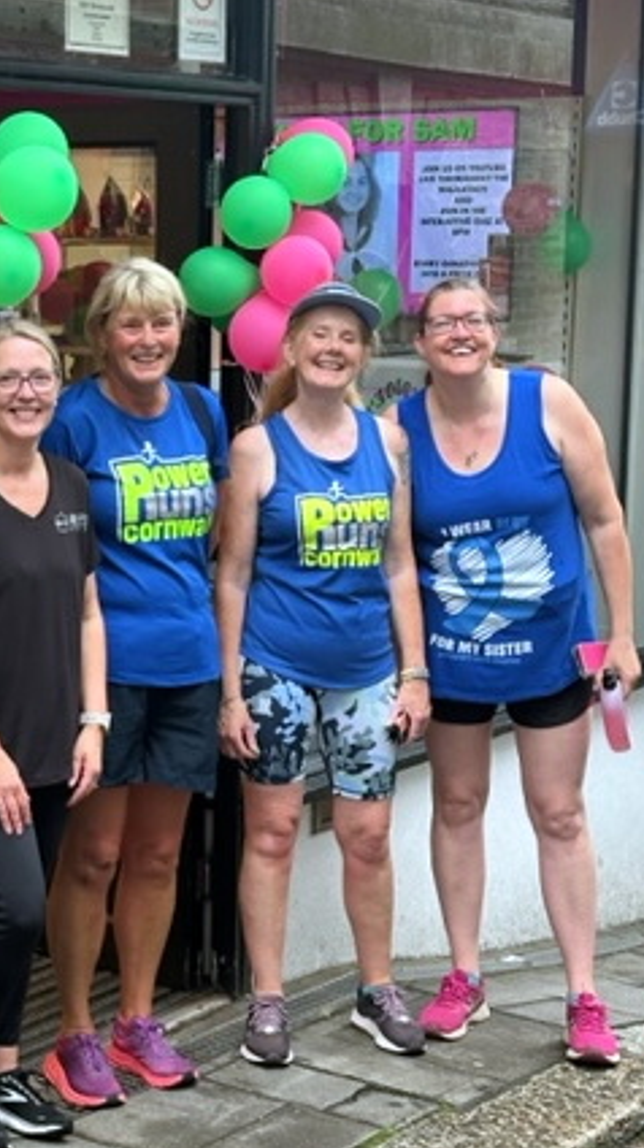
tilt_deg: -10.1
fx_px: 2402
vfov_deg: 26.9
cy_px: 601
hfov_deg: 15.1
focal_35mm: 79
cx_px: 84
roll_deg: -0.3
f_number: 1.78
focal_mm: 6.86
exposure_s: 1/120
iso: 80
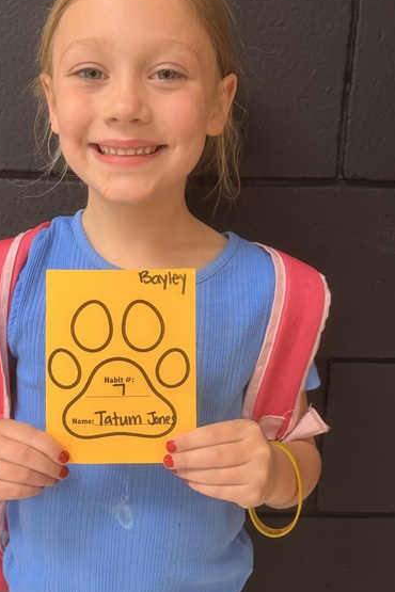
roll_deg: -2.0
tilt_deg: -14.8
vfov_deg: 49.6
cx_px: 133
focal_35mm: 39
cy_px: 291
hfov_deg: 33.9
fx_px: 642
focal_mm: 5.96
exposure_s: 1/60
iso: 160
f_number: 1.6
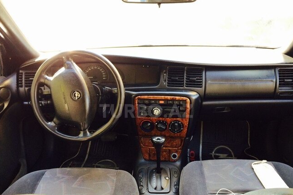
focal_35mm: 31
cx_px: 146
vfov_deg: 42.2
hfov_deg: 60.3
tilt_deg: -23.0
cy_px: 111
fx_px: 252
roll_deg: -3.3
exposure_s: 1/33
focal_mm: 4.15
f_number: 2.2
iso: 50
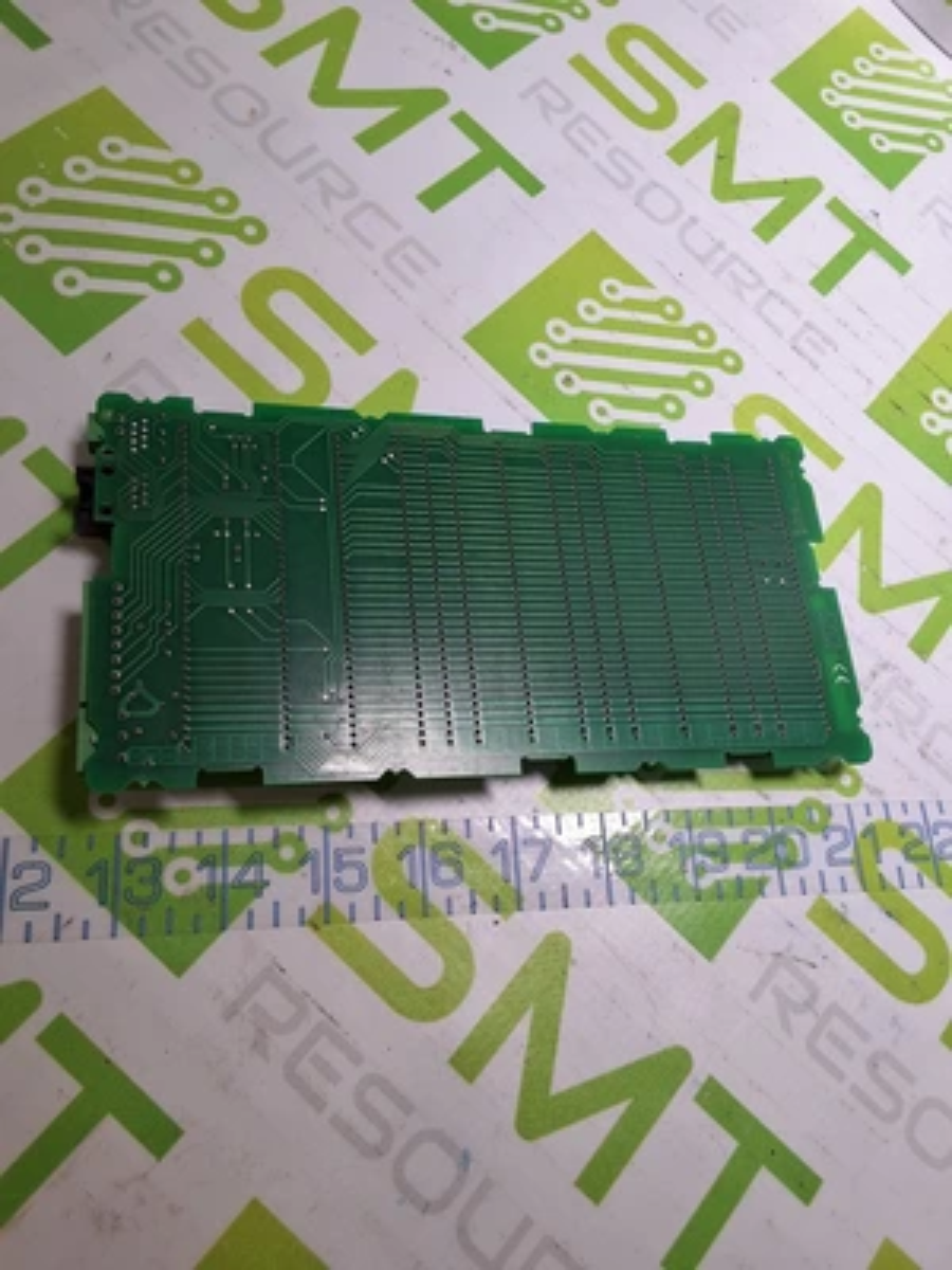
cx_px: 476
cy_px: 635
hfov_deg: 49.7
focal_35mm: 28
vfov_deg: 63.4
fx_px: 1027
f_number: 1.9
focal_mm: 2.91
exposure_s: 1/120
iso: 50
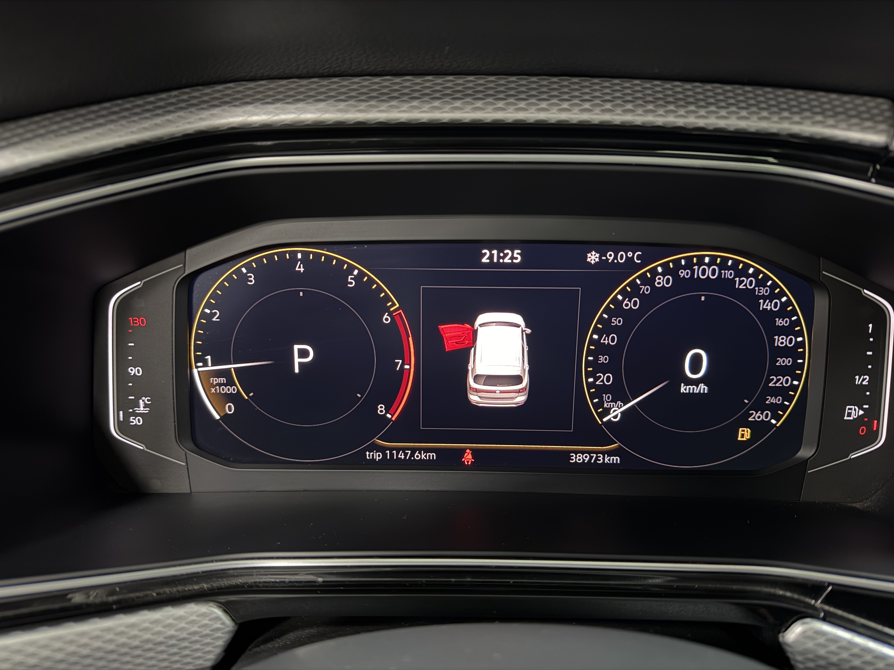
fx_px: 620
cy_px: 335
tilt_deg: -25.5
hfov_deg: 71.6
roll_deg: +0.6
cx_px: 447
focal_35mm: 24
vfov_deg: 56.8
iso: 1000
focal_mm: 6.76
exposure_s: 1/13
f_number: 1.78
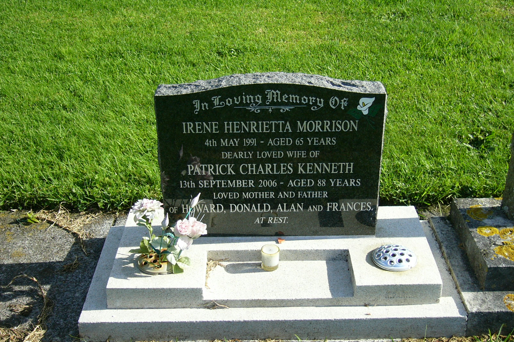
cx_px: 257
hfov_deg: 41.9
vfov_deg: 28.6
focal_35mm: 47
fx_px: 671
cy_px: 182
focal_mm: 7.5
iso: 50
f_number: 3.2
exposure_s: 1/500
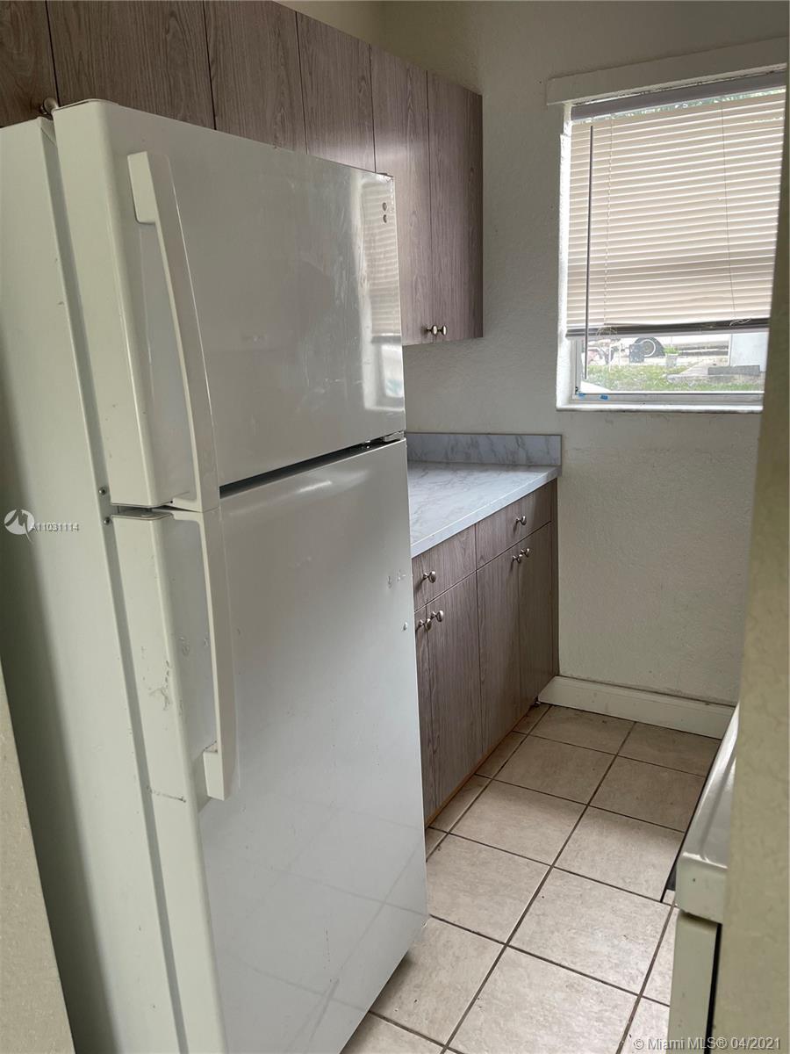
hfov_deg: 53.1
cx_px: 395
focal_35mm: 26
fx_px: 791
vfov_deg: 67.3
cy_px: 527
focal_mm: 5.1
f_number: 1.6
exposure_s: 1/121
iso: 125
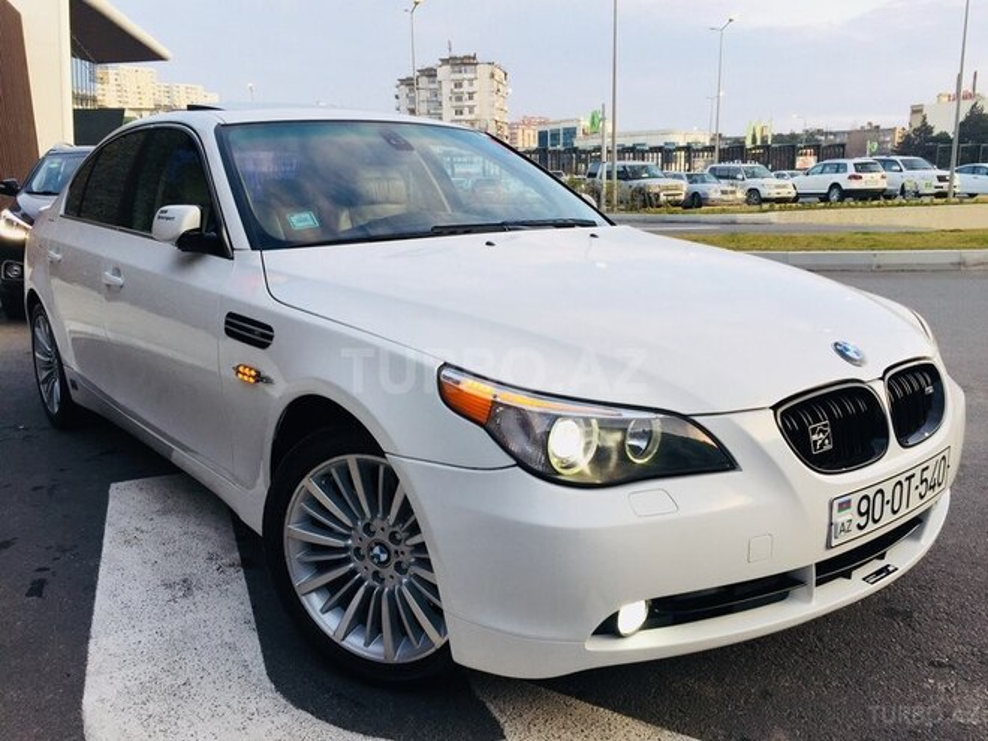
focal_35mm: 29
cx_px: 494
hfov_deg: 61.7
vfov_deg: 48.2
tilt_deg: -11.8
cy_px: 370
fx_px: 828
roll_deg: +0.7
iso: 32
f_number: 2.2
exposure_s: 1/130
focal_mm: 4.15
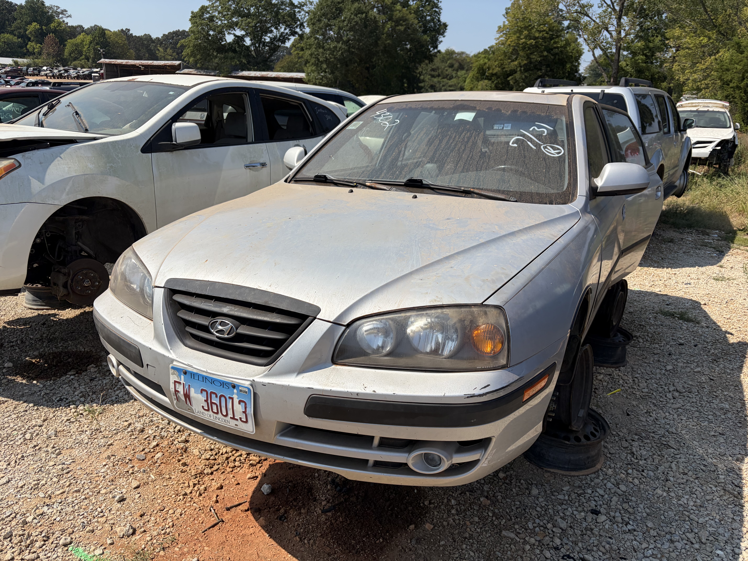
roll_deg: -3.2
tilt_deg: -18.6
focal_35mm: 26
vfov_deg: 53.1
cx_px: 374
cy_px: 280
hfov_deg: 67.3
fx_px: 562
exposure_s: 1/6329
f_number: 1.6
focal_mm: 5.96
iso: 64
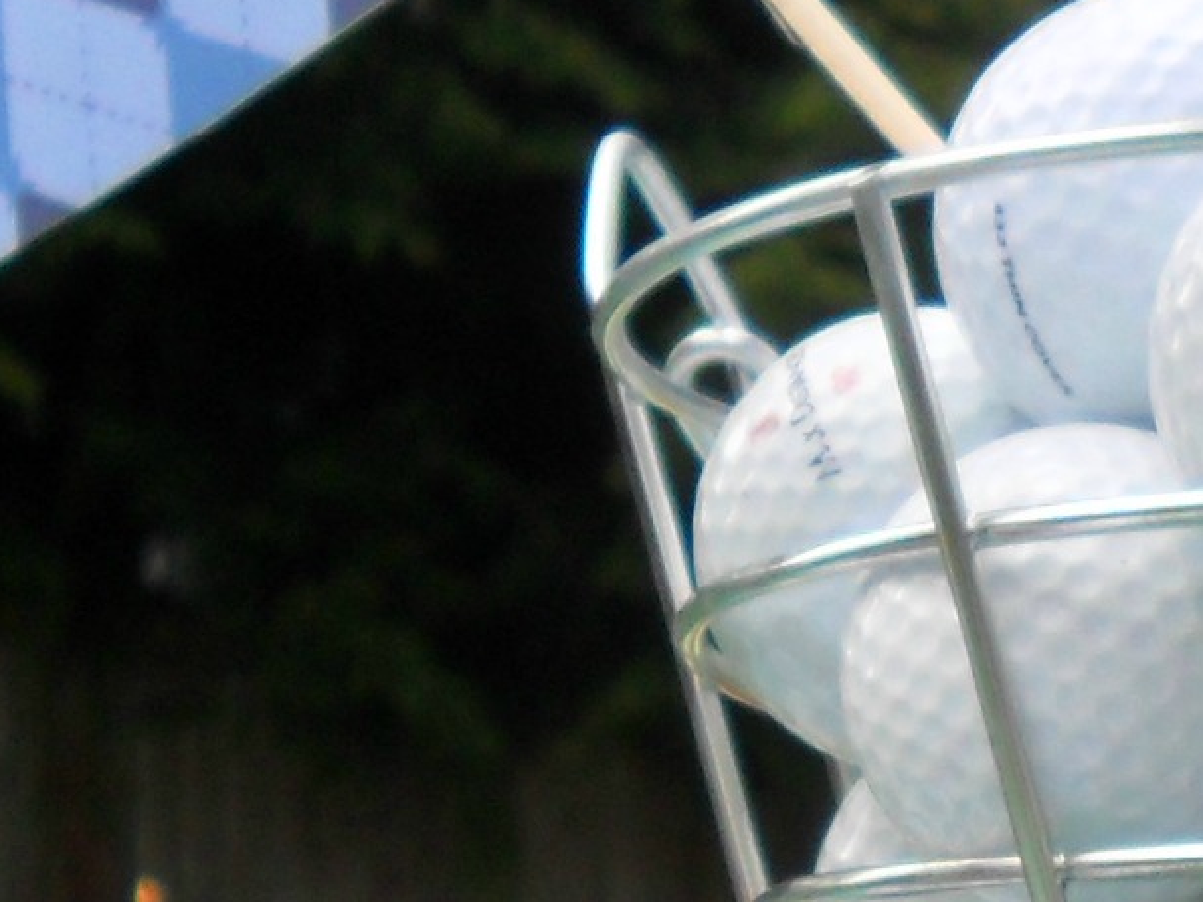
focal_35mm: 180
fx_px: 6255
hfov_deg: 10.6
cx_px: 1808
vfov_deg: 8.1
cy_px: 1420
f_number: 3
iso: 80
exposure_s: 1/750
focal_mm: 6.3
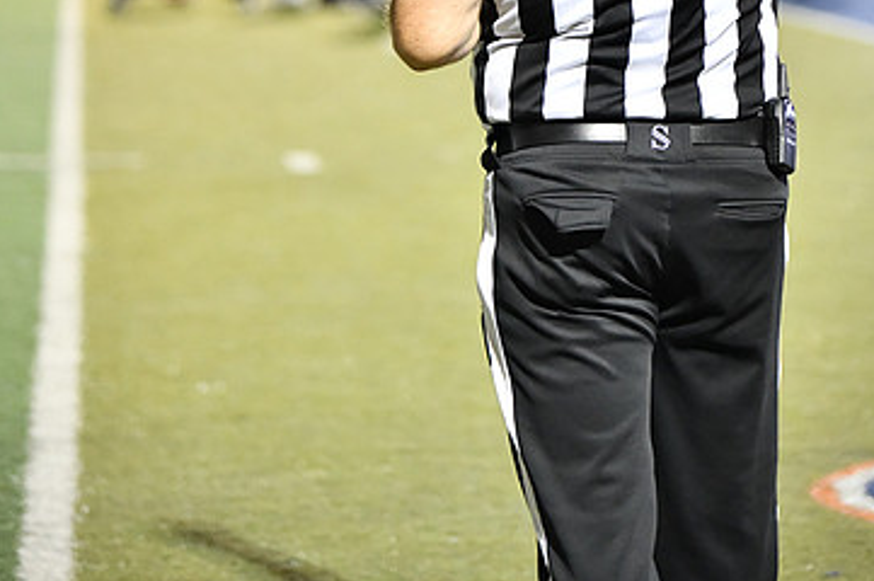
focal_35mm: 193
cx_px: 461
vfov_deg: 7.1
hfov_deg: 10.7
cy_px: -102
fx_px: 4681
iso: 9000
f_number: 2.8
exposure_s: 1/1250
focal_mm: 120
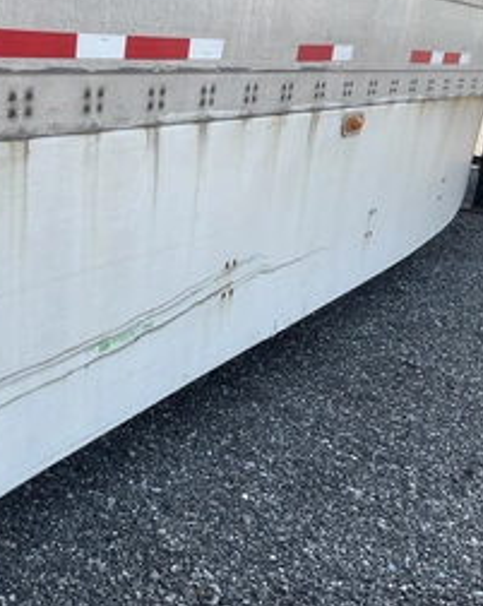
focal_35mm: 45
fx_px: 806
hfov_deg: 32.5
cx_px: 99
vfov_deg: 41.1
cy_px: 341
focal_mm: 3
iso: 25
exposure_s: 1/574
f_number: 1.8
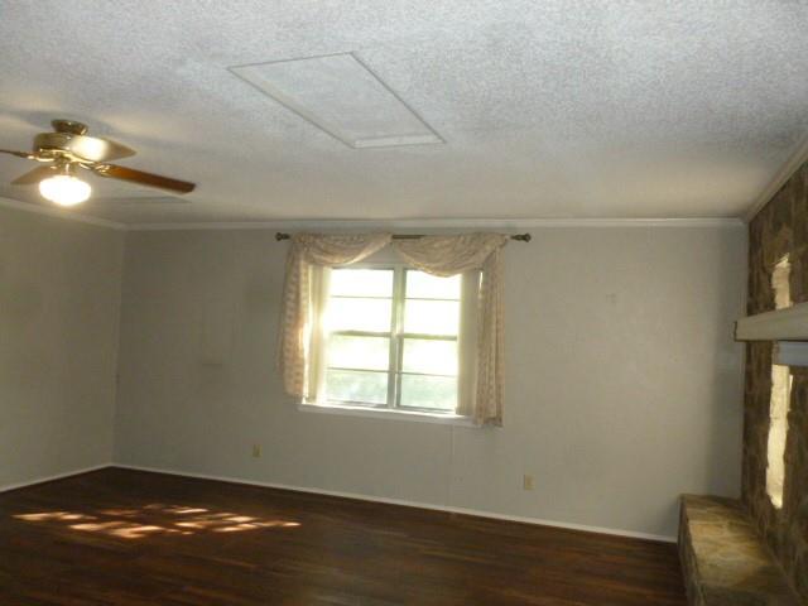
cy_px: 303
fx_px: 654
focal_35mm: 28
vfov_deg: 49.7
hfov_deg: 63.4
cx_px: 404
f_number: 3.3
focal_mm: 5
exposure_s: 1/60
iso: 500
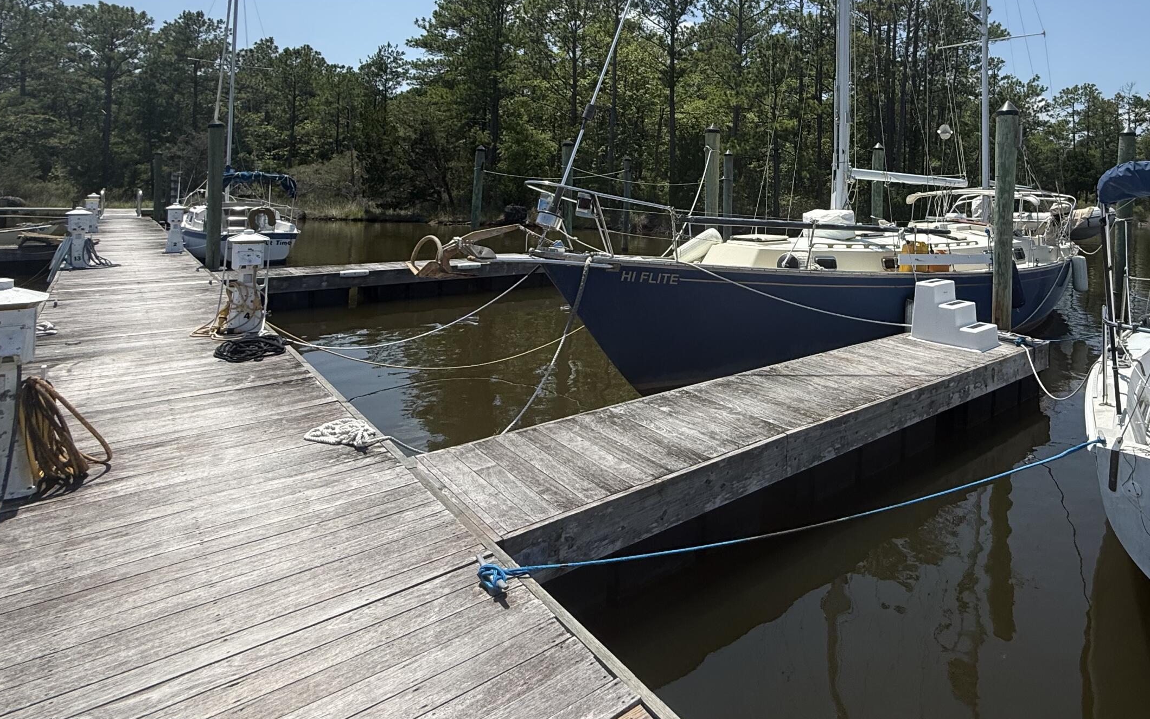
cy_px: 178
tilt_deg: +4.2
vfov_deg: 54.5
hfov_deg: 79.4
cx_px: 774
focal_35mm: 21
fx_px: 658
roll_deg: -1.9
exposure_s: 1/1656
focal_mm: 2.22
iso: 50
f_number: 2.2
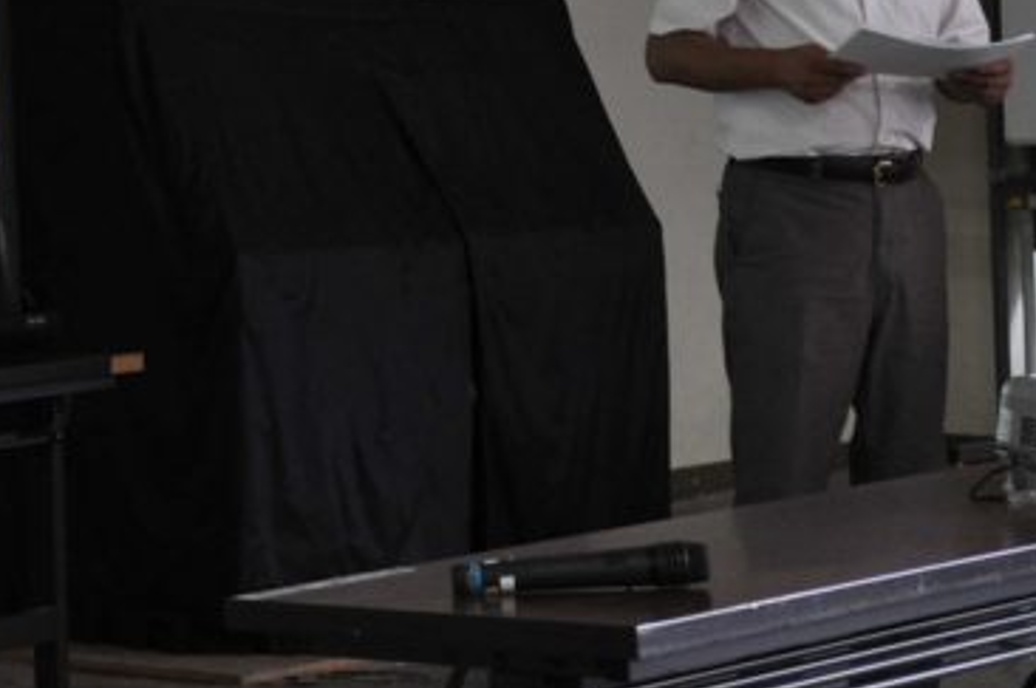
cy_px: 10
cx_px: 192
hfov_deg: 17.2
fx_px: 3391
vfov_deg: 11.5
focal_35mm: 118
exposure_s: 1/25
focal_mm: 36
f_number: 7.1
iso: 1000
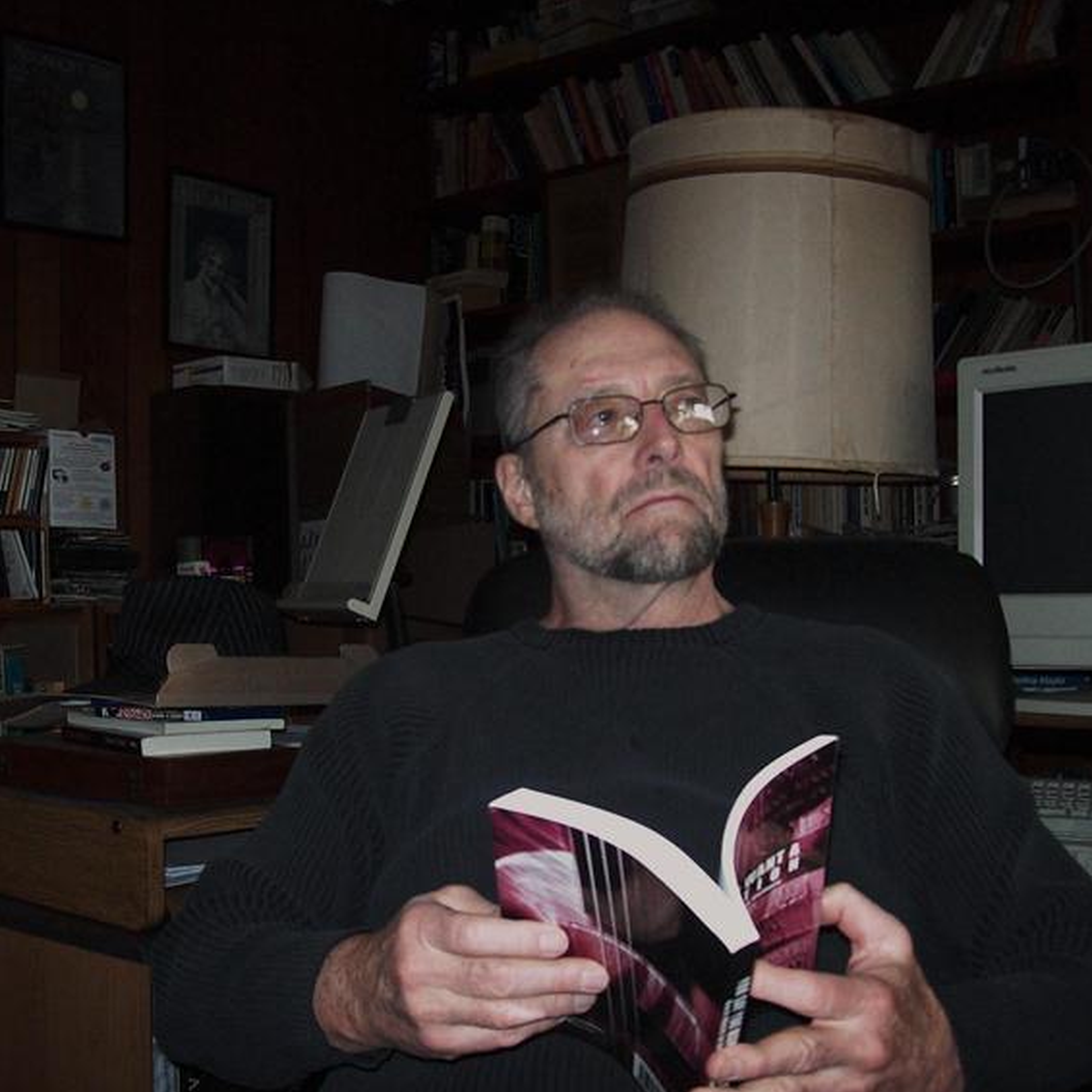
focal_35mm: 43
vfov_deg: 39.2
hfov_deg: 39.1
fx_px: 1535
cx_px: 489
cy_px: 548
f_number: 2.7
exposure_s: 1/64
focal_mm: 6
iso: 200
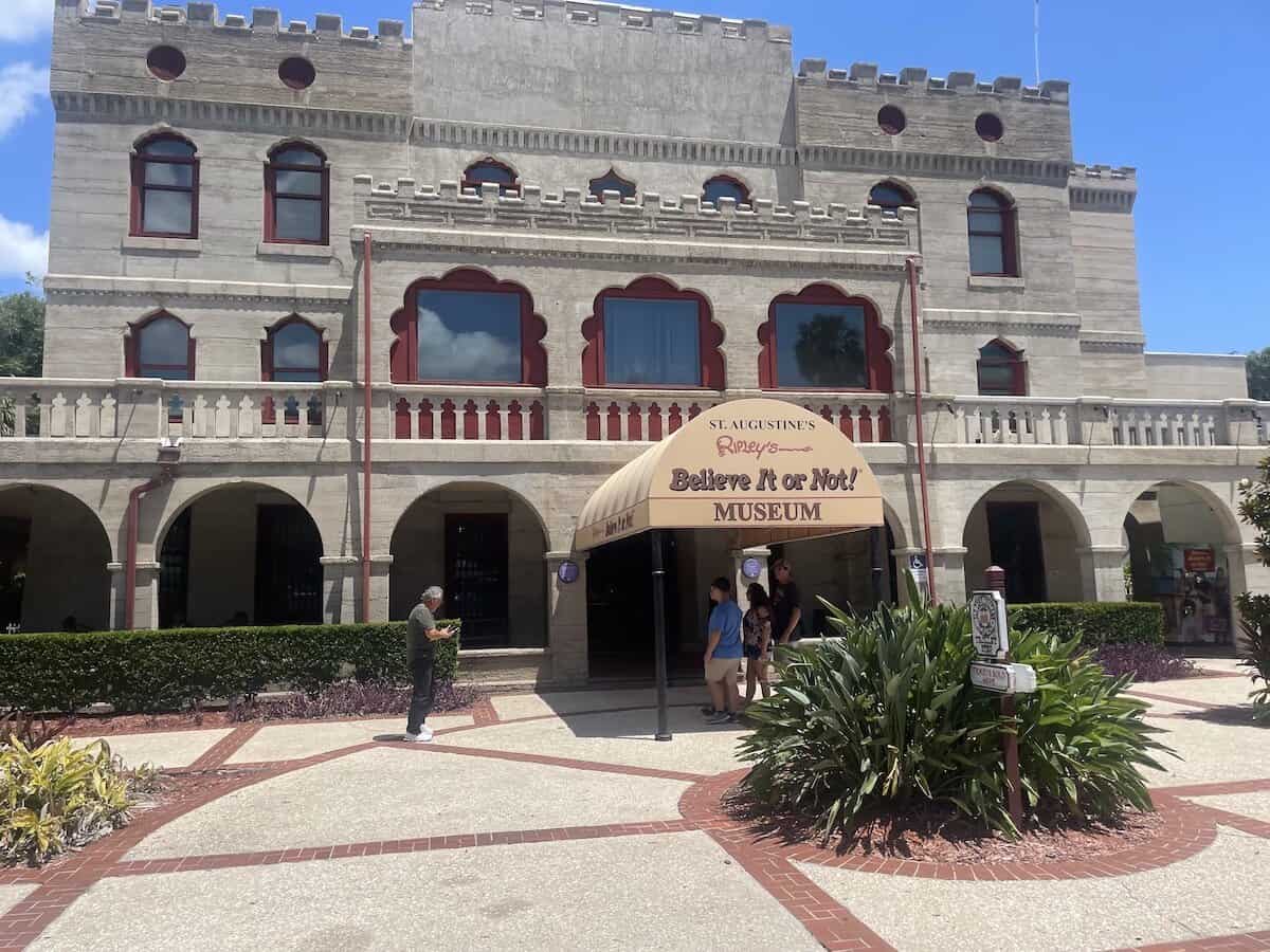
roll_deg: +3.8
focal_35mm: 26
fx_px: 954
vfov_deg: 53.1
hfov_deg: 67.3
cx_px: 635
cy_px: 476
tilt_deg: +6.0
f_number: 1.6
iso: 32
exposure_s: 1/3205
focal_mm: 4.2
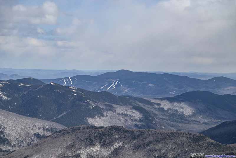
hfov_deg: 25.1
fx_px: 531
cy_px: 79
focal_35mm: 81
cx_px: 118
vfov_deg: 16.9
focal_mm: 81
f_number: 5.6
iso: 100
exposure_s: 1/1600
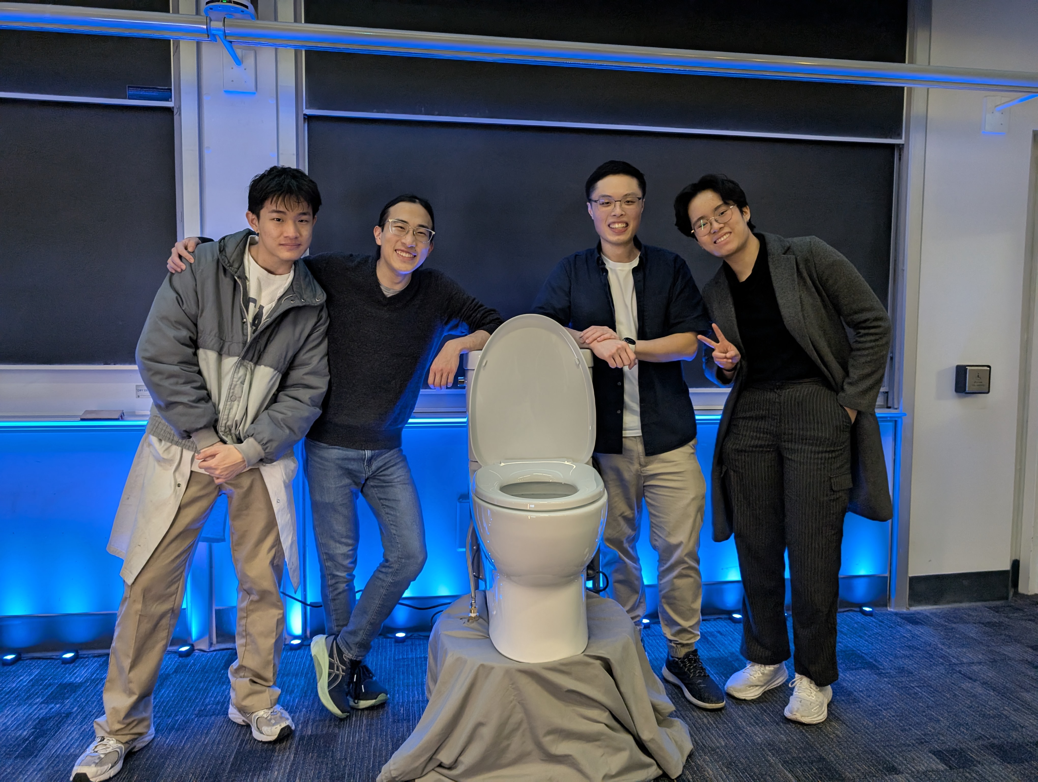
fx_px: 721
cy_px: 391
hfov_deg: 71.5
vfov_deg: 56.9
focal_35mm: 24
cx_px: 519
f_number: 1.68
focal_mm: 6.9
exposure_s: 1/40
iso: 190
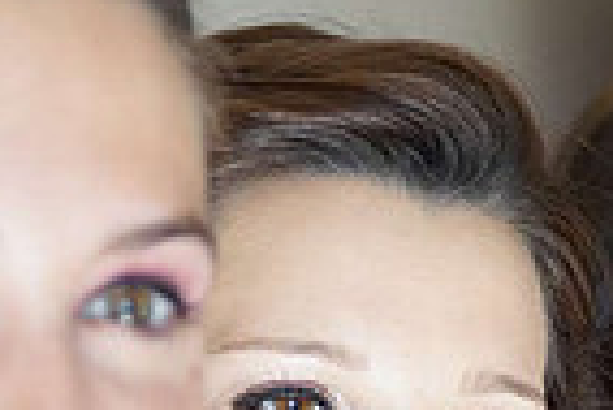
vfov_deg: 4.5
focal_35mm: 306
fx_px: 5216
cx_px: 522
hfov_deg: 6.7
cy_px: 671
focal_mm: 75
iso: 800
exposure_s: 1/160
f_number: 4.5
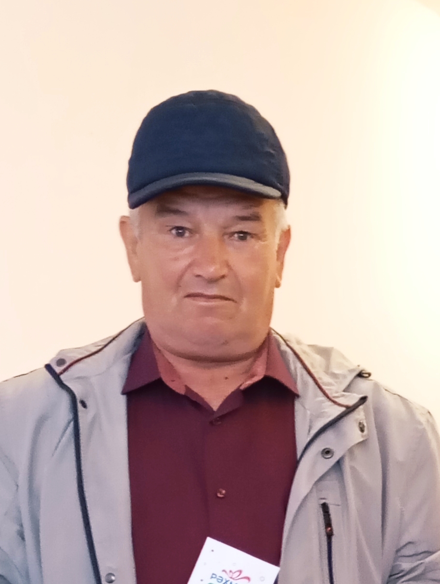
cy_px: 715
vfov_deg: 19.5
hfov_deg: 15.6
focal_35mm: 94
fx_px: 1589
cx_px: 374
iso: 3343
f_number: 1.8
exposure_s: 1/20
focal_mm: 4.27
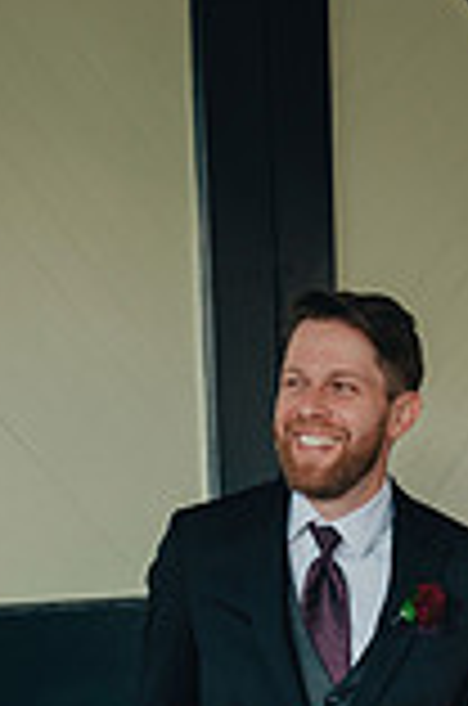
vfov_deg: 21.1
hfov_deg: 14.5
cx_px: 495
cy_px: 778
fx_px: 1802
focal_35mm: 92
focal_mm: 32
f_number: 4
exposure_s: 1/200
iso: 400
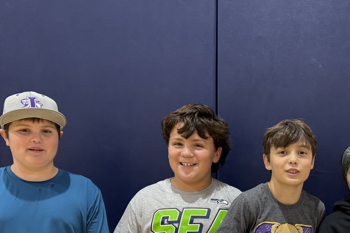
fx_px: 583
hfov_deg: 31.8
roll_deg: -1.6
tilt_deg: -7.9
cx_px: 317
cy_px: 268
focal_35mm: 60
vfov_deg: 21.3
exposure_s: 1/60
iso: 160
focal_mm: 5.96
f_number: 1.6
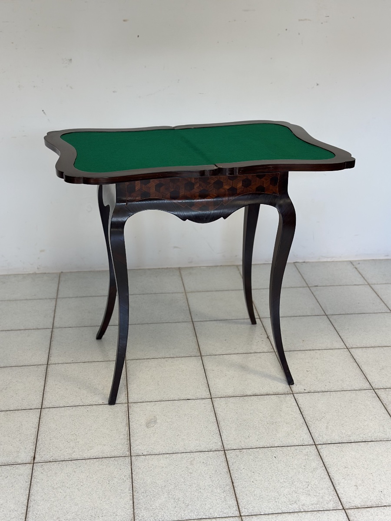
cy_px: 260
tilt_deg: -21.7
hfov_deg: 30.3
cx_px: 196
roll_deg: -1.1
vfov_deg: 39.7
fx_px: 723
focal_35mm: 48
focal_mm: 6.86
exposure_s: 1/100
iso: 80
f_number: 1.78
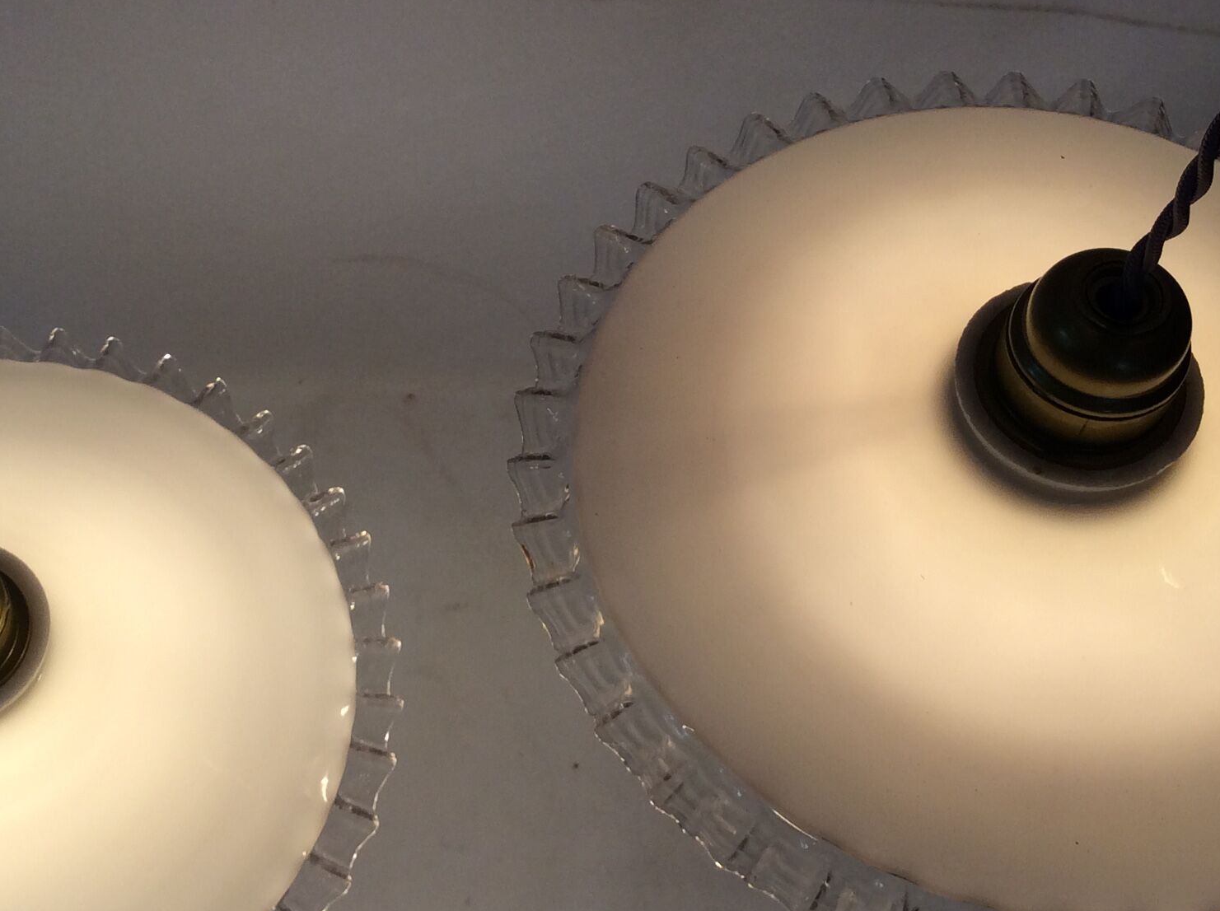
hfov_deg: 34.4
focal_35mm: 56
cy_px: 451
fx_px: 1971
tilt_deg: -63.2
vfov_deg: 26.0
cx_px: 540
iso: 32
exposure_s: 1/189
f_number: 2.4
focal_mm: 3.3
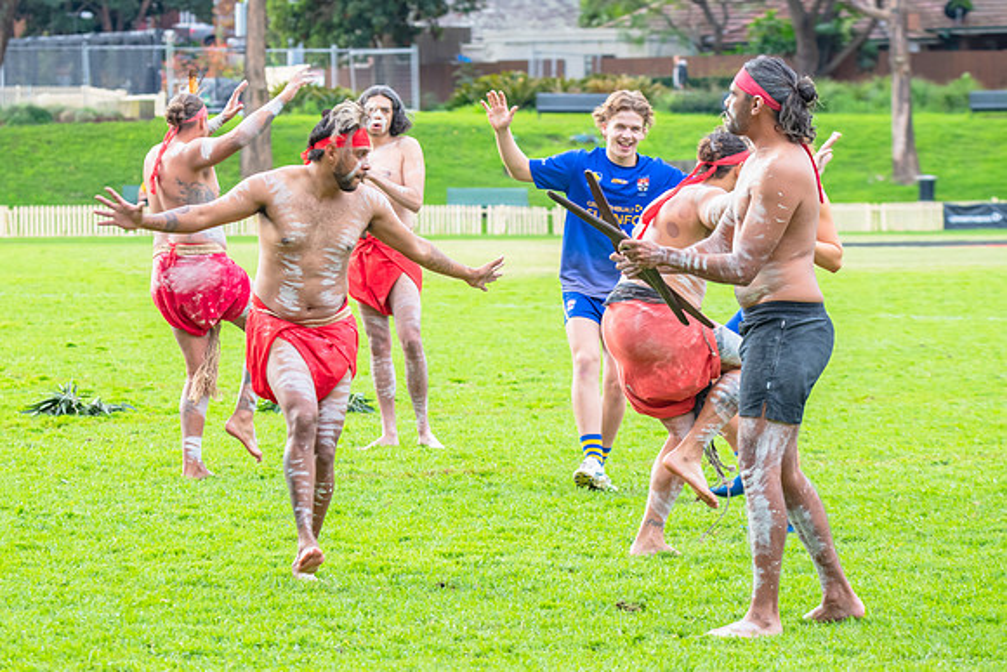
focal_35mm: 196
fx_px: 5487
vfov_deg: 7.0
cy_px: 318
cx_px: 381
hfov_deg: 10.5
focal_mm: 150
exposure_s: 1/320
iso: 800
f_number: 9
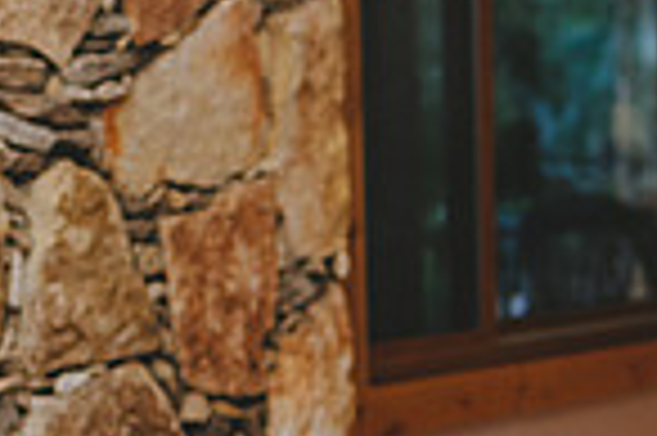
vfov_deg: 9.6
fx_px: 2534
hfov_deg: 14.2
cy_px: 623
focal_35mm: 139
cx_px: 832
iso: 1600
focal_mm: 35
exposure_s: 1/200
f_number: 2.8
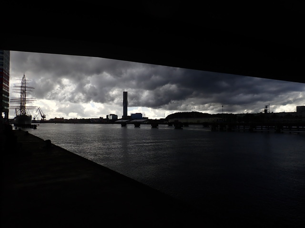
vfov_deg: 54.9
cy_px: 114
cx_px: 152
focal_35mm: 25
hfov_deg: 69.4
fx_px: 220
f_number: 8
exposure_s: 1/320
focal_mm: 4.5
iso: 100
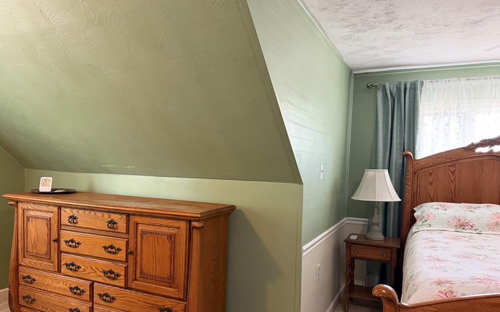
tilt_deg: -1.9
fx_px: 354
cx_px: 248
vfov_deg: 47.5
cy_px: 177
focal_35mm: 26
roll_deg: -1.6
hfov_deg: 70.4
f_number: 1.78
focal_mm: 6.76
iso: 500
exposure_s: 1/60
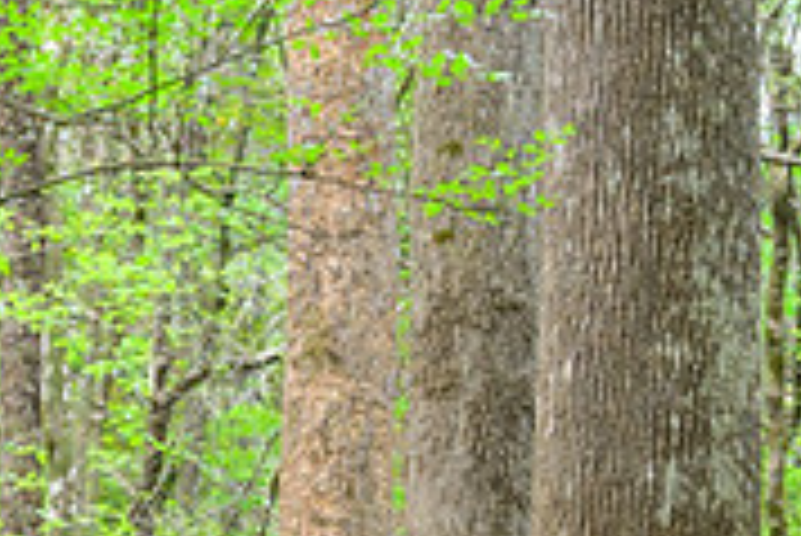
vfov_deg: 4.2
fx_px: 7148
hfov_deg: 6.3
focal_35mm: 321
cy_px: 1252
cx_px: -635
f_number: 14
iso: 640
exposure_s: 1/40
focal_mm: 51
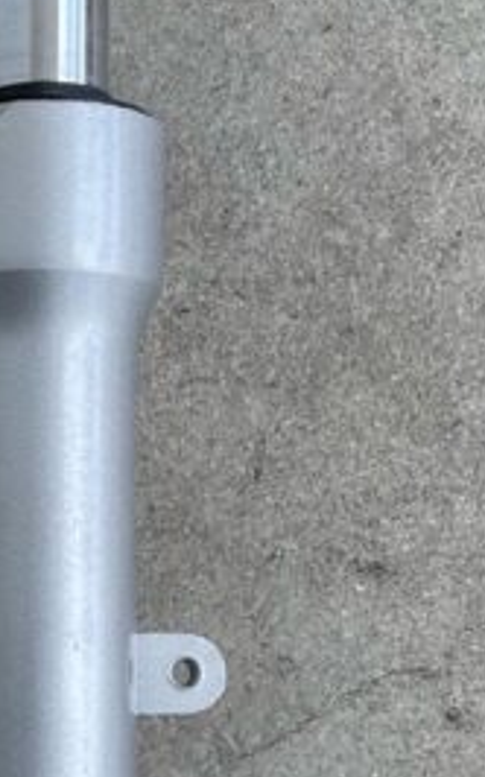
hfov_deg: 14.8
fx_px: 1757
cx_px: -205
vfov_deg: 24.8
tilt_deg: -85.6
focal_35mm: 83
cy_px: 543
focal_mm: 5.1
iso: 32
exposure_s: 1/1403
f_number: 1.6
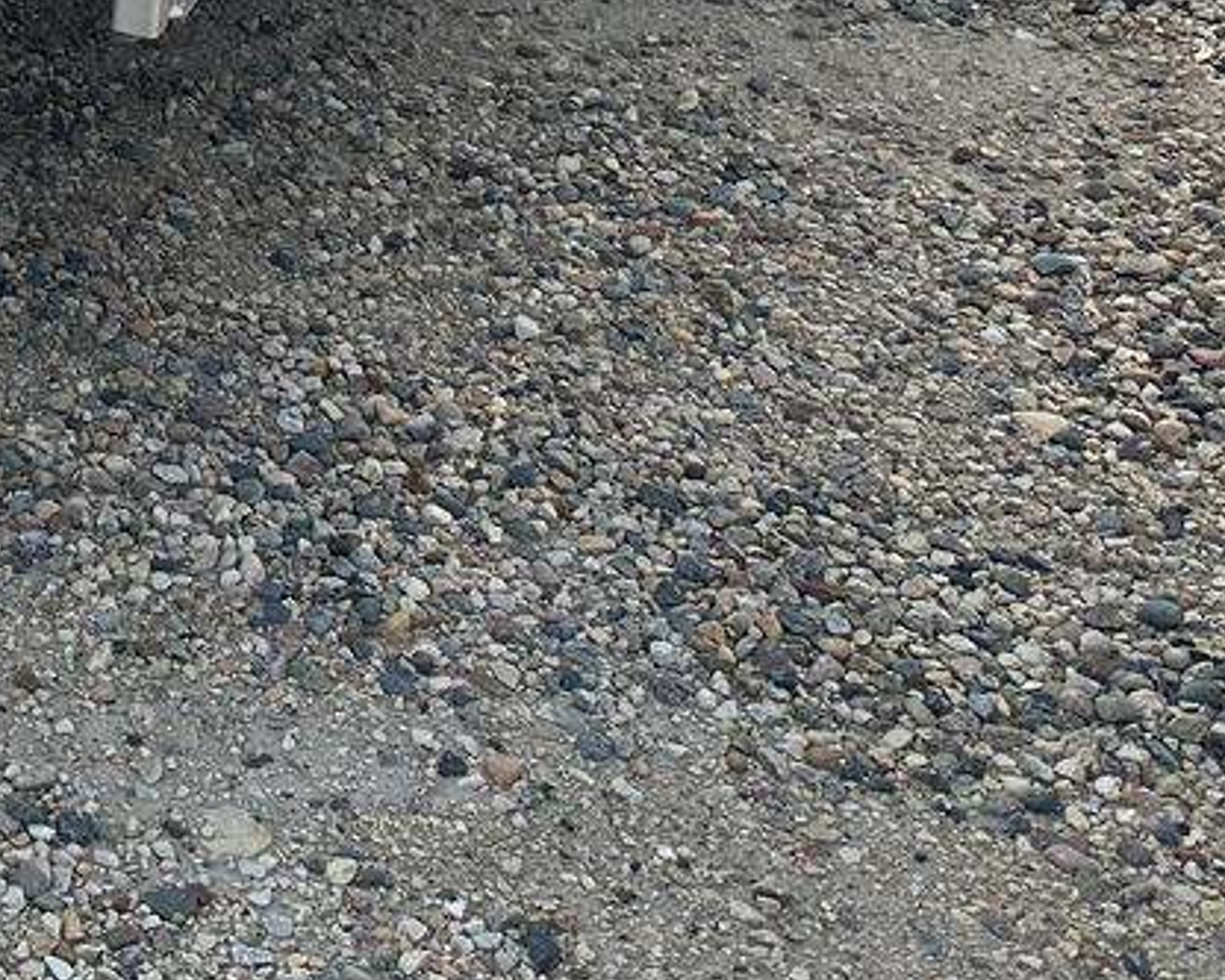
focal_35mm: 72
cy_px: -235
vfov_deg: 19.8
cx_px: -551
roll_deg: +2.6
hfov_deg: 22.3
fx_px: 2611
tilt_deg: -20.3
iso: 80
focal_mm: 6.86
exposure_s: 1/3597
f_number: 1.78
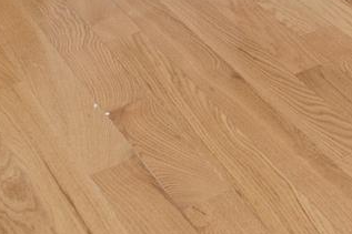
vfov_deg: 10.2
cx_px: 751
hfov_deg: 15.4
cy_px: -460
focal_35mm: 99
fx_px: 967
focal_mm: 15.3
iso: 1250
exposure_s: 1/250
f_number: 7.1
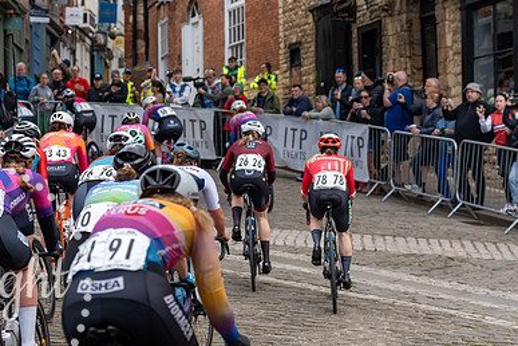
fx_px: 1511
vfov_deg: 13.0
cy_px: 215
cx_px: 174
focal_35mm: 105
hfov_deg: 19.4
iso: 400
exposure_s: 1/1000
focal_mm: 70
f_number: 4
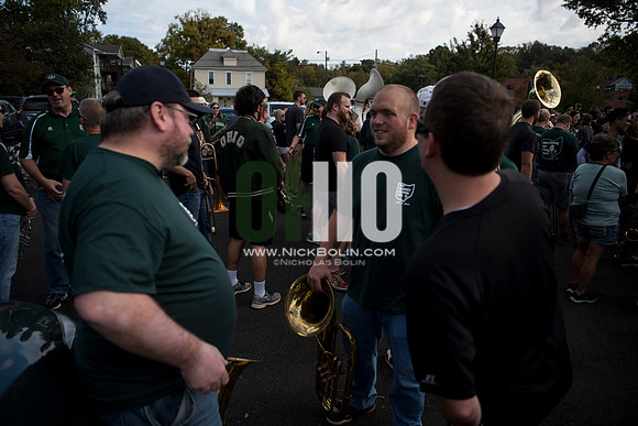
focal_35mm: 24
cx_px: 319
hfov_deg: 73.7
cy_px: 213
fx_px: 425
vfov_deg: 53.2
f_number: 2.8
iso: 250
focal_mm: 24
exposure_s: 1/2000
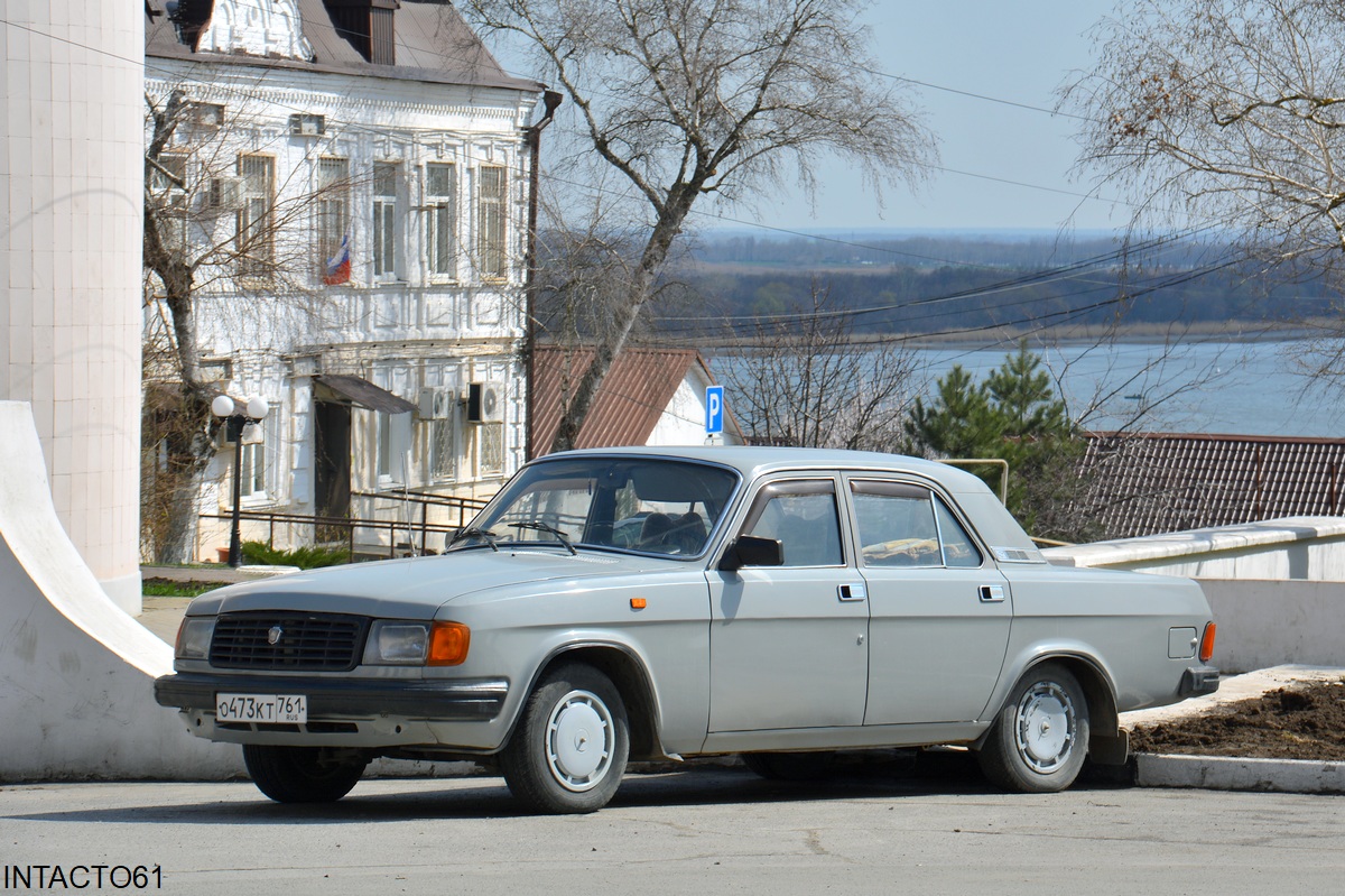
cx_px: 672
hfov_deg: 18.2
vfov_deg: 12.2
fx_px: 4201
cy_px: 448
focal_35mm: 112
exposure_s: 1/320
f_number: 9
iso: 100
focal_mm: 75
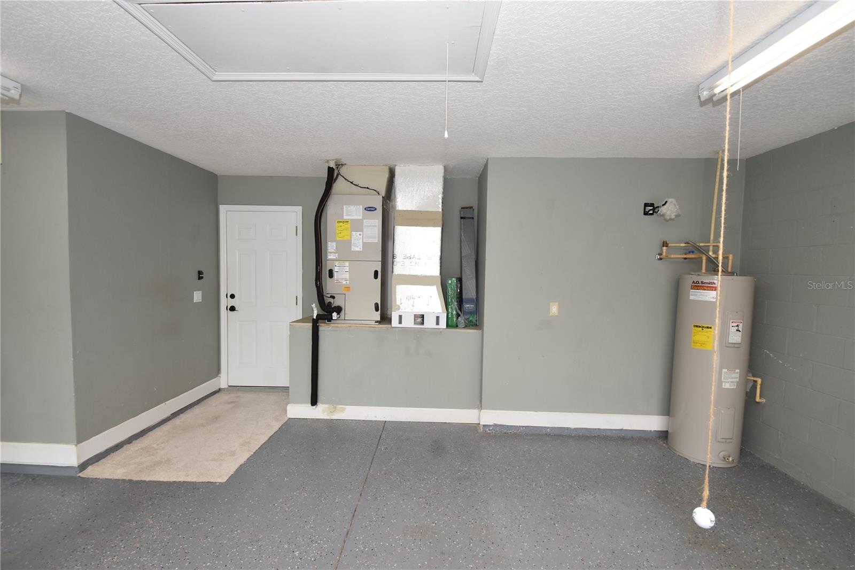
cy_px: 285
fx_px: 356
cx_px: 428
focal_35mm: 15
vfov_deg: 77.3
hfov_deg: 100.4
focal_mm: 10
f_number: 5
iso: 200
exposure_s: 1/100
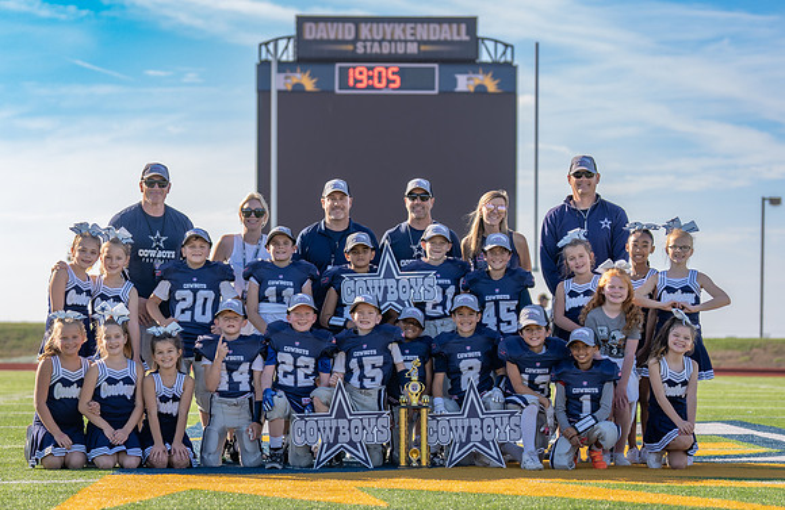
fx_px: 2563
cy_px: 309
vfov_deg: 11.4
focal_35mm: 118
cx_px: 325
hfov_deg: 17.4
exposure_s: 1/800
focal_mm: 82
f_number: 2.8
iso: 100
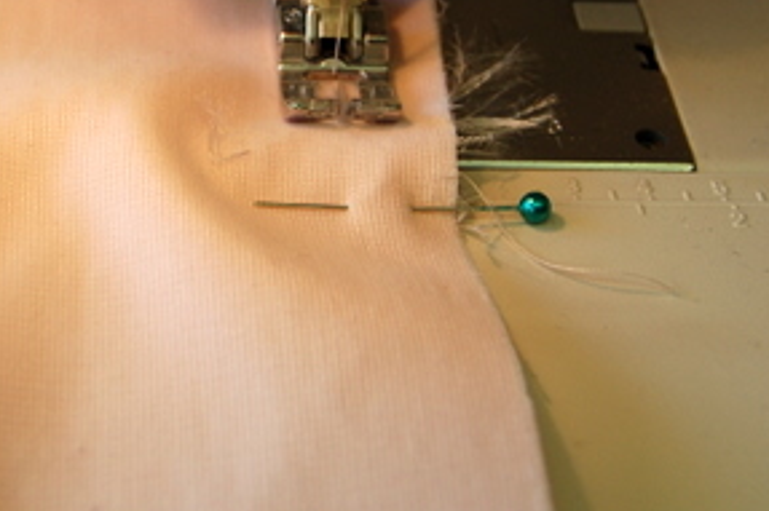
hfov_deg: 20.8
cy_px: 49
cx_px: 180
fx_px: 2072
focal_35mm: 97
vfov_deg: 13.9
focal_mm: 31
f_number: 5.6
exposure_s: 1/125
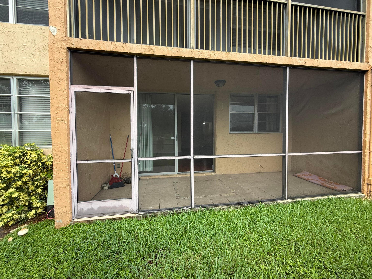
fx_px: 150
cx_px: 186
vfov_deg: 85.7
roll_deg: +0.1
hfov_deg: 102.1
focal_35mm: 14
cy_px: 140
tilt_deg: -1.3
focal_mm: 2.22
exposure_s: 1/99
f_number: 2.2
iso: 50
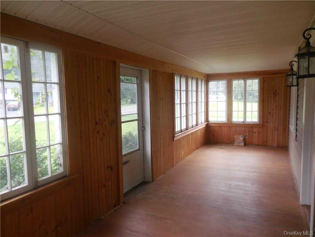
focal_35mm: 25
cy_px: 118
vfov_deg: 54.9
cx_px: 158
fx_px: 227
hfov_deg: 69.4
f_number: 3.3
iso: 125
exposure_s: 1/80
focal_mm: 4.5
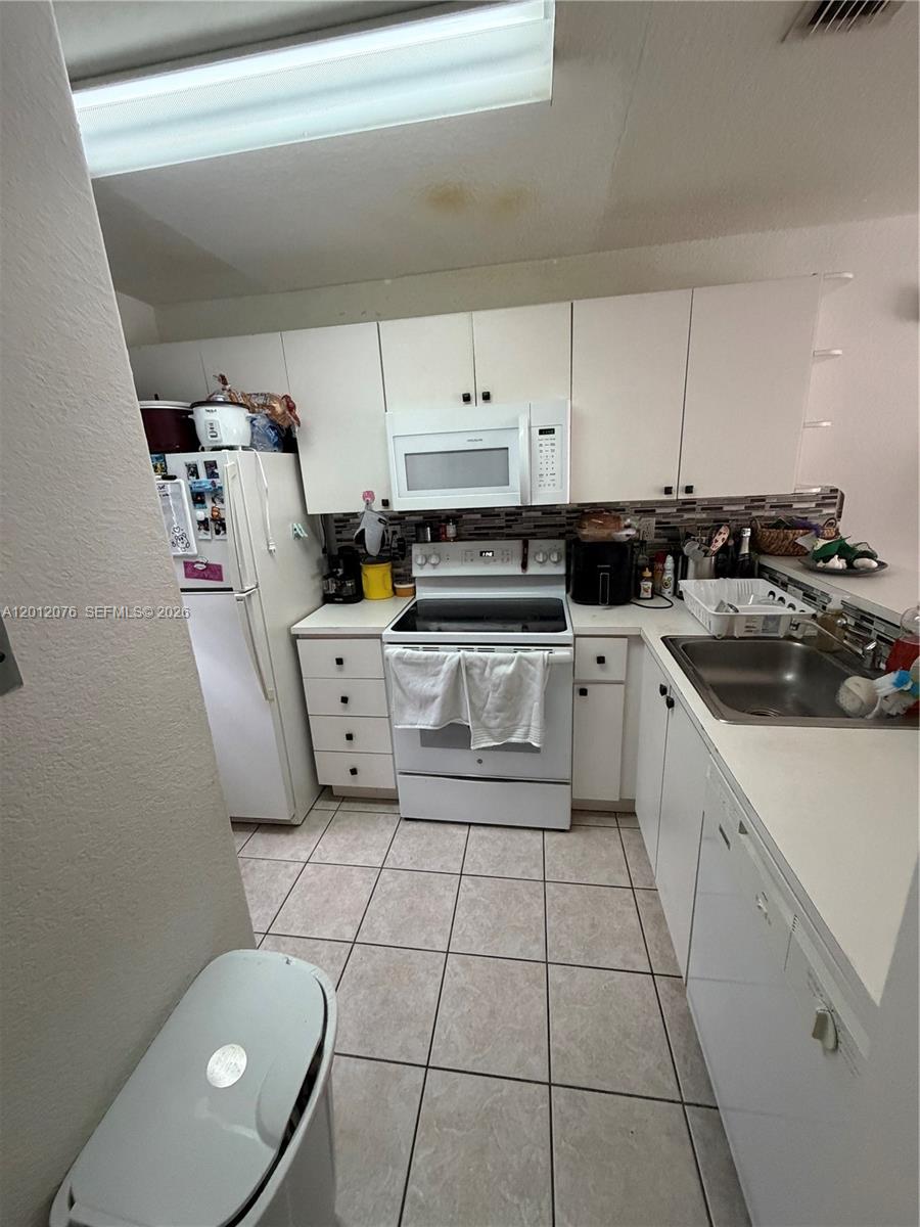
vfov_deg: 102.1
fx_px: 496
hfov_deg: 85.7
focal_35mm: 14
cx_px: 460
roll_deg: +2.4
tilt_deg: -17.5
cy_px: 614
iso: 500
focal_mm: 2.22
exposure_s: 1/60
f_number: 2.2
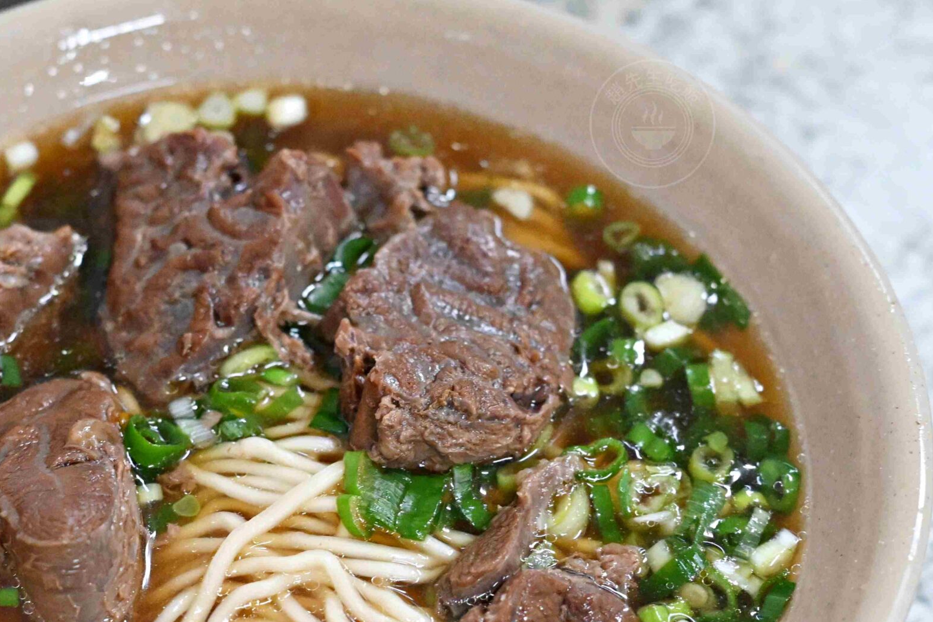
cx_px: 285
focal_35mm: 123
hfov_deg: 16.6
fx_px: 3188
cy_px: 404
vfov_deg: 11.1
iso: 5000
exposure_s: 1/200
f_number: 3.2
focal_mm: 50
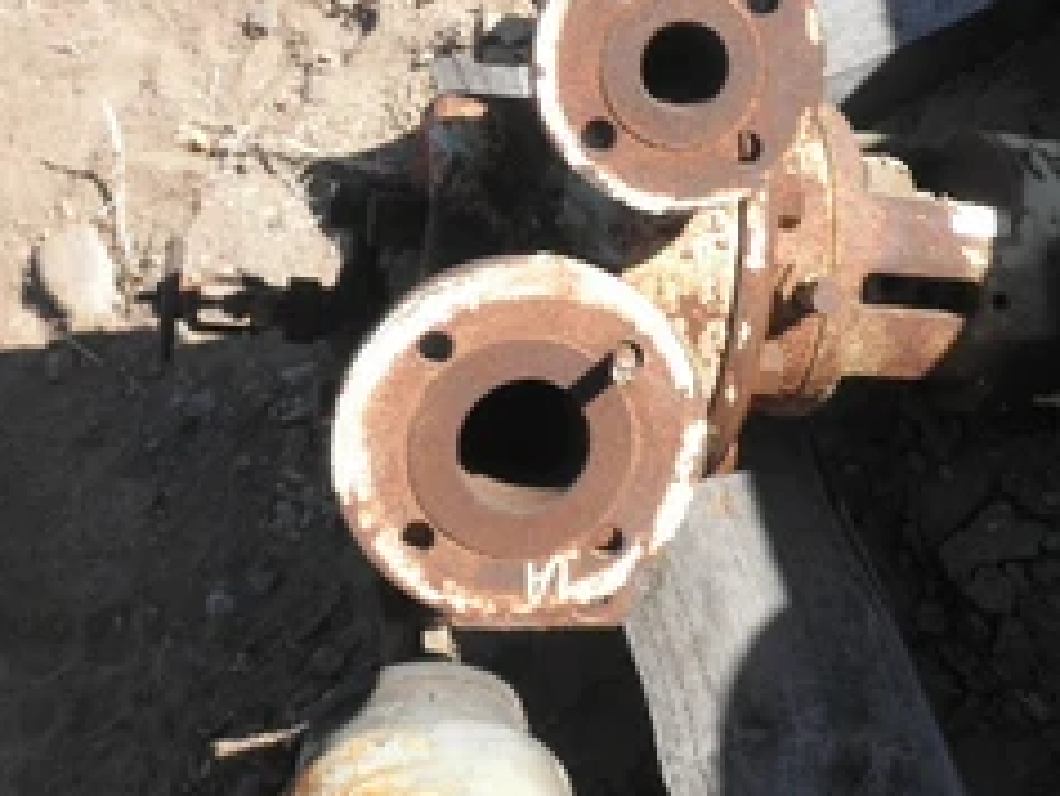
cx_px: 778
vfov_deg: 24.6
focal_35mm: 59
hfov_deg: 32.2
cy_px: 197
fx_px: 1808
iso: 64
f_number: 9.1
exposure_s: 1/50
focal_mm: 6.1
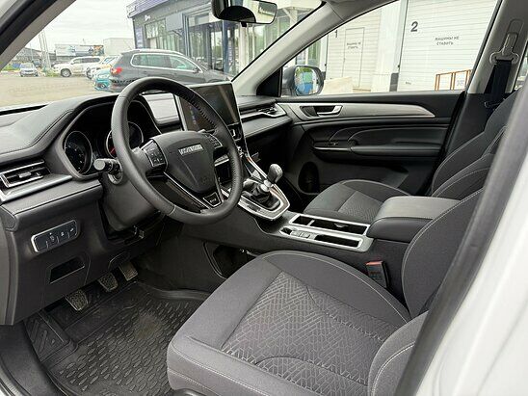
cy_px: 198
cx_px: 264
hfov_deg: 71.6
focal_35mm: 24
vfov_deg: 56.8
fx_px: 366
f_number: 1.78
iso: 100
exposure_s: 1/391
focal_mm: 6.76
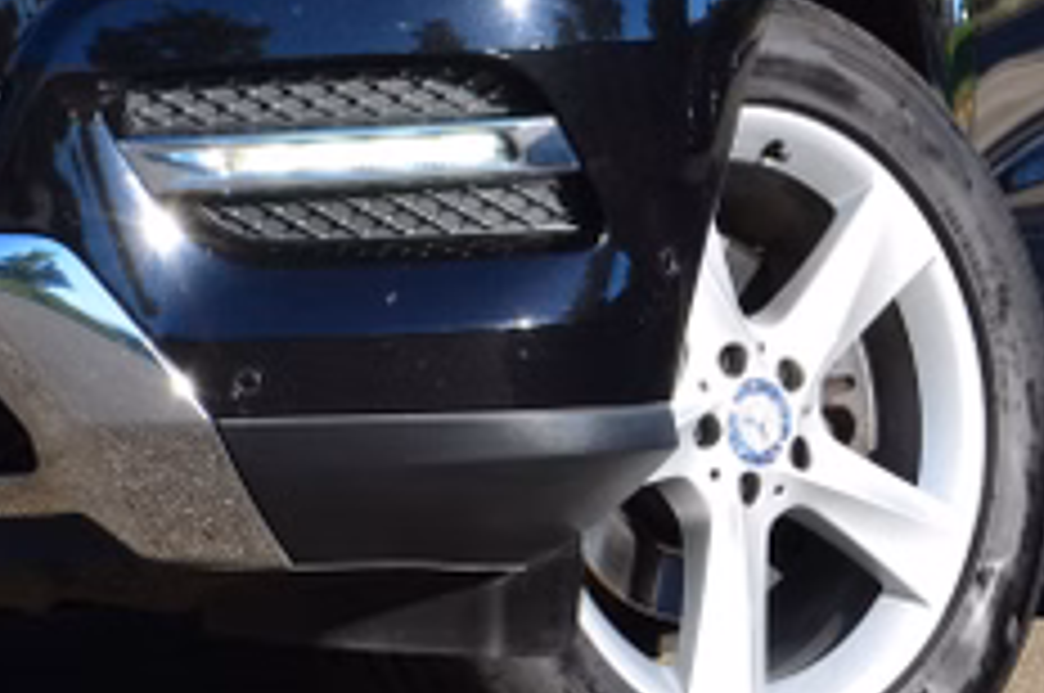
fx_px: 7790
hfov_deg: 7.6
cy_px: 22
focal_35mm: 269
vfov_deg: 5.1
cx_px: 81
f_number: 11
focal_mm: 52
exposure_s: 1/125
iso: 180
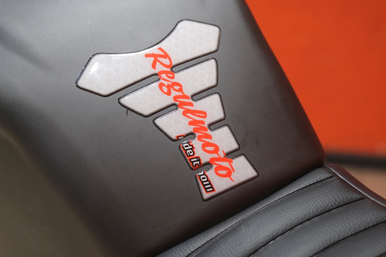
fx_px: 847
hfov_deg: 25.7
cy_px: 128
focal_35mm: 79
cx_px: 193
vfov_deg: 17.3
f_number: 4
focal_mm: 52.4
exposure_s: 1/100
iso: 1600
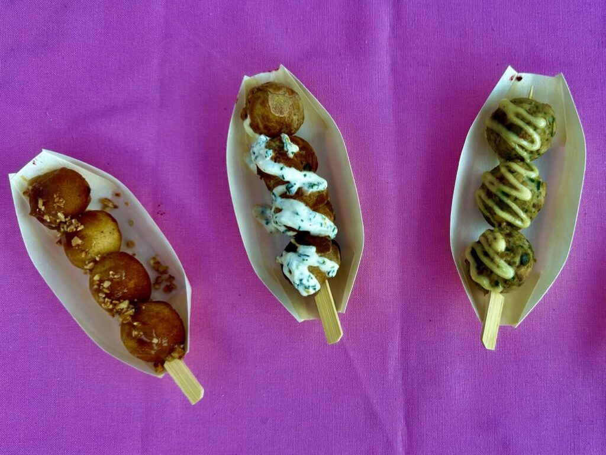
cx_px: 303
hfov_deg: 71.6
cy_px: 228
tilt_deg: -83.9
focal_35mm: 24
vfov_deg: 56.8
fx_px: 420
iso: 64
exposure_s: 1/220
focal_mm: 6.86
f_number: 1.78
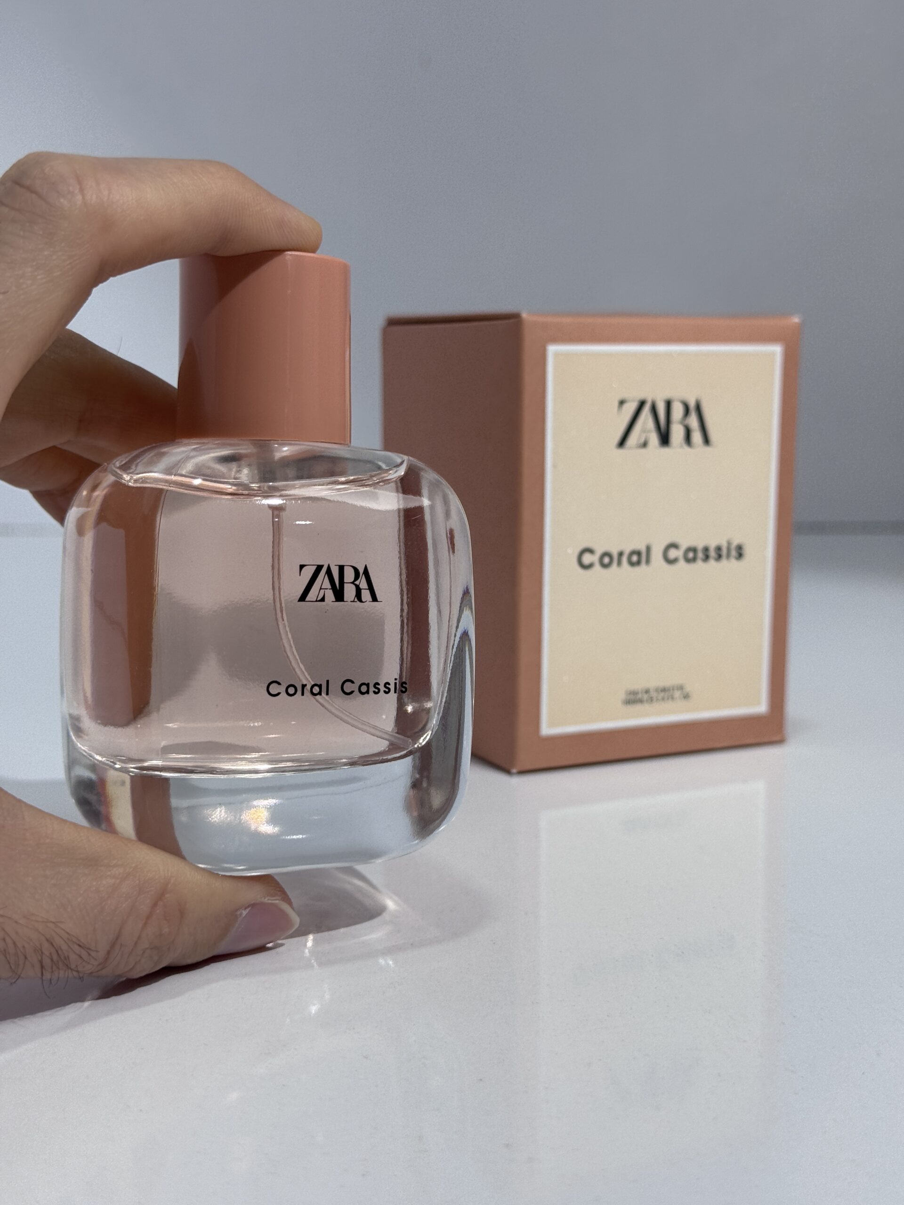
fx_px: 1671
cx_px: 452
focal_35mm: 48
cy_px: 602
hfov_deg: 30.3
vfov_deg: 39.7
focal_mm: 6.76
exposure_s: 1/522
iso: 64
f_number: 1.78
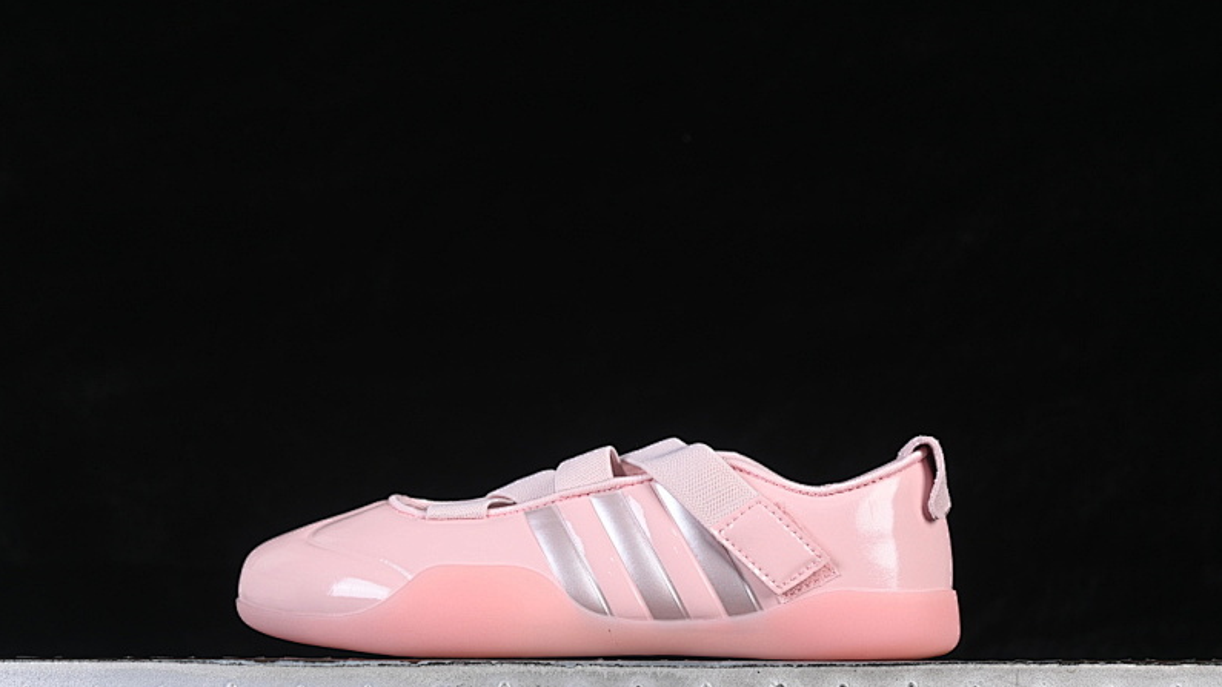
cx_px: 610
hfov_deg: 26.9
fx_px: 2560
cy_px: 403
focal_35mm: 79
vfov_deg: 15.3
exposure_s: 1/80
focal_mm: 50
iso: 160
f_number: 8
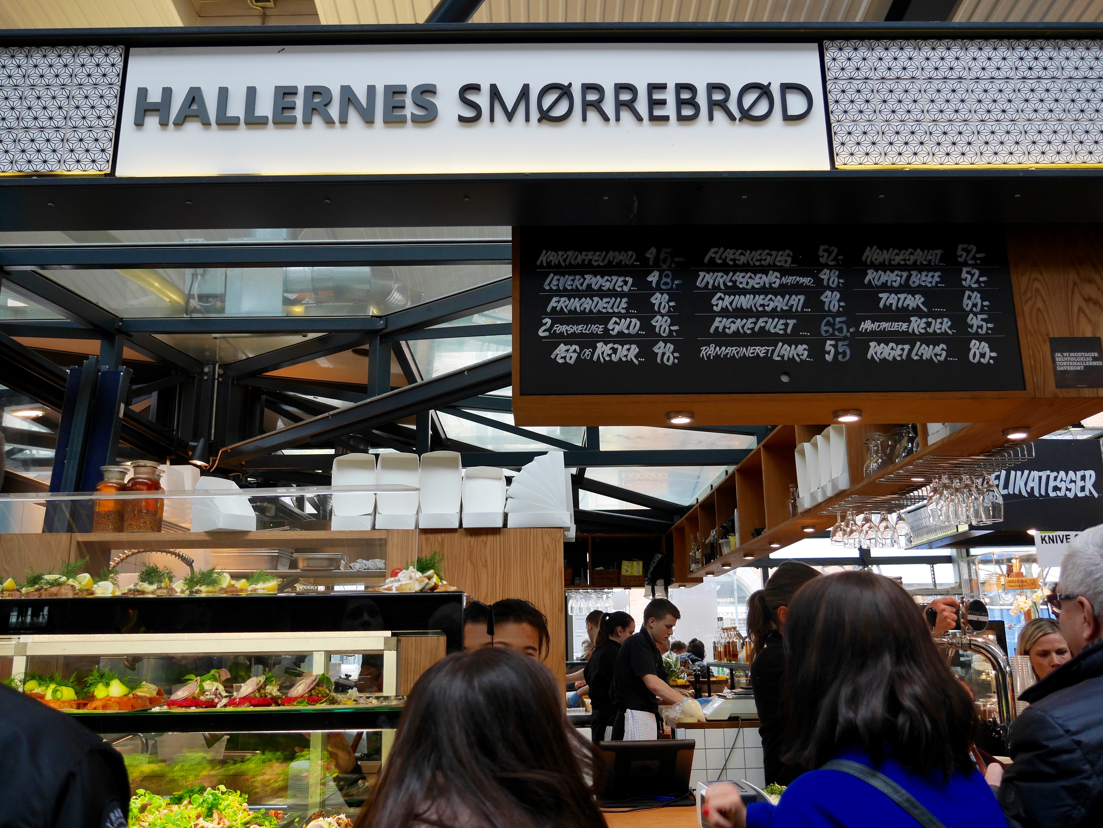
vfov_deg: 46.8
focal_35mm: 30
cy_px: 414
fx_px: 956
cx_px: 552
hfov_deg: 59.9
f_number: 3.6
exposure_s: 1/60
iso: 250
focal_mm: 15
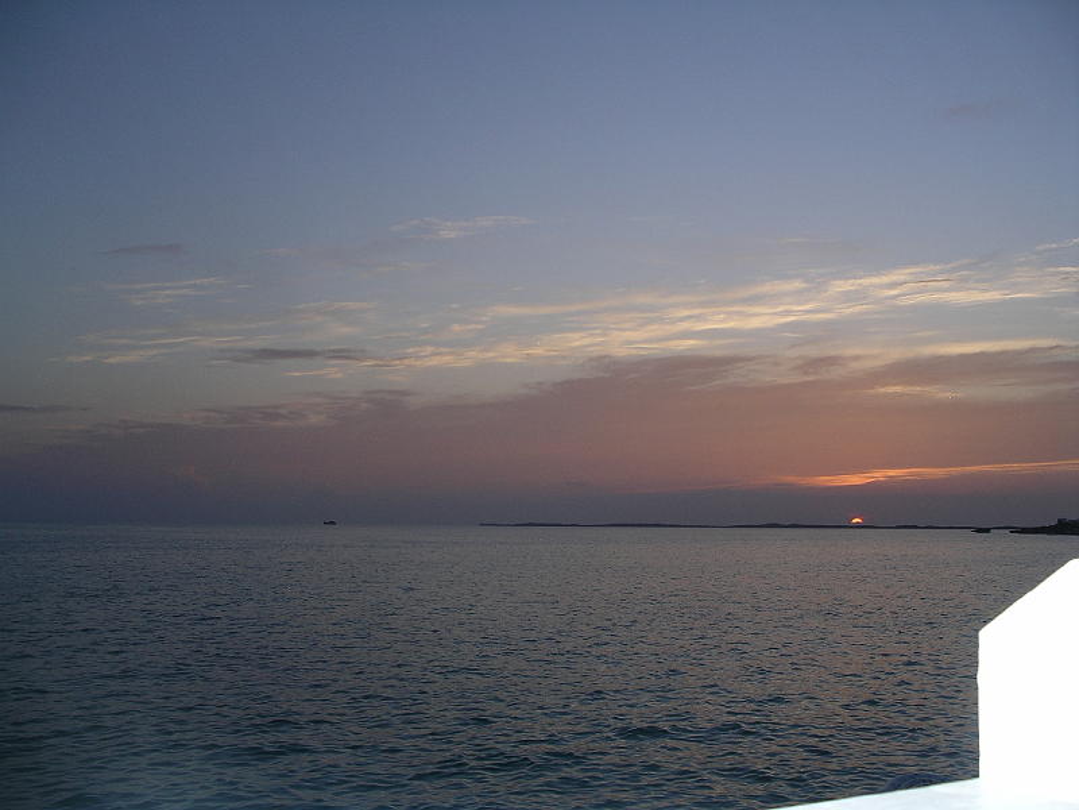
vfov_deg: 38.7
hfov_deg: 50.1
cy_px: 405
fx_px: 1153
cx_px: 540
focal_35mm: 37
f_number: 2.8
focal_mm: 7.8
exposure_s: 1/255
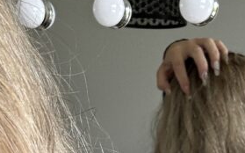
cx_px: 133
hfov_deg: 27.1
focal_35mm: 76
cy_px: 239
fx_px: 507
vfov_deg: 15.6
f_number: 1.9
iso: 80
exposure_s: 1/84
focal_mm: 2.69
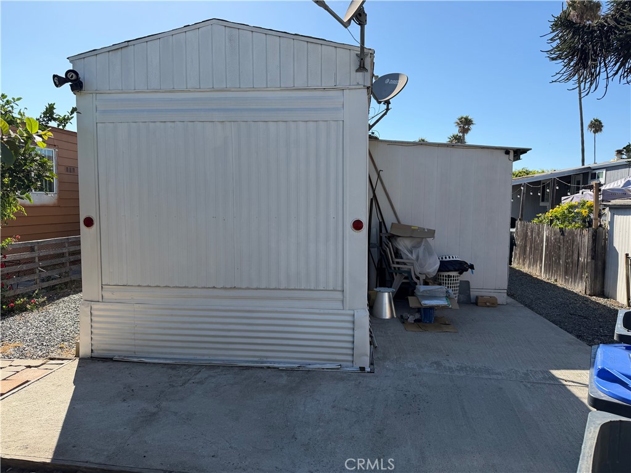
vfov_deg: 56.8
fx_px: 437
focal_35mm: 24
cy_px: 236
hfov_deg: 71.6
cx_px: 316
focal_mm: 6.76
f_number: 1.78
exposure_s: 1/3145
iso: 100
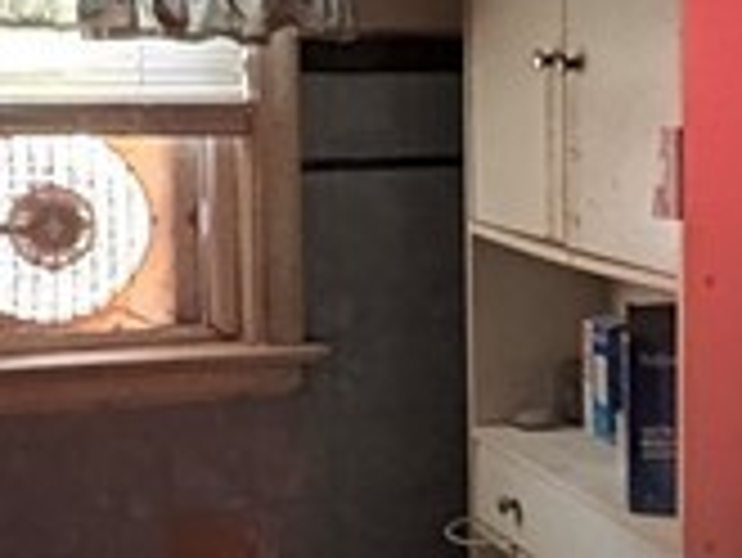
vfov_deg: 17.0
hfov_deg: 22.0
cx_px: 648
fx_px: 1866
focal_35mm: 87
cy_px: 270
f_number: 2.2
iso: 1000
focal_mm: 2.22
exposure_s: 1/34
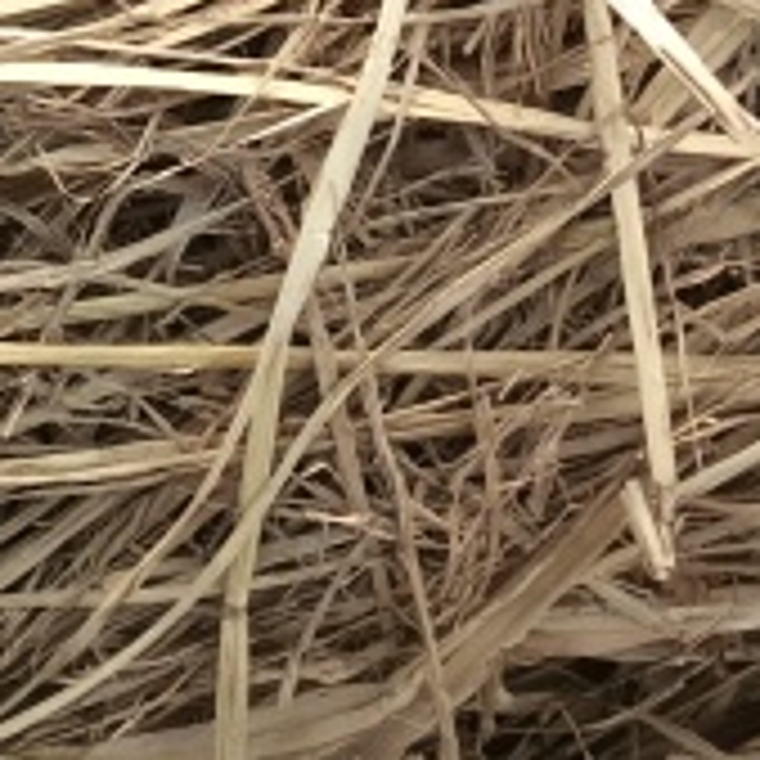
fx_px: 2807
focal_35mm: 113
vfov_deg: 14.3
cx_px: -414
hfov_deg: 14.3
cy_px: -432
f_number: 1.8
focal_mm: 3.61
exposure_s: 1/607
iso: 64
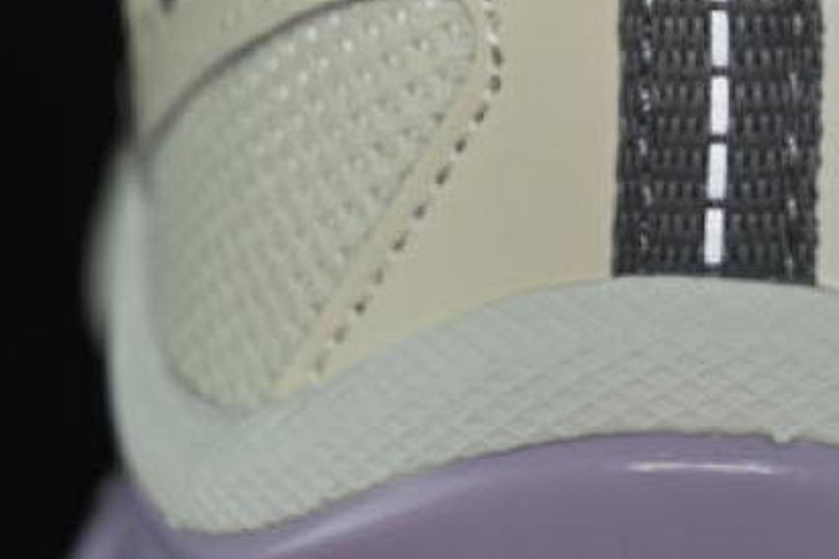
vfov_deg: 6.9
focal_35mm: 197
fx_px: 4591
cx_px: 704
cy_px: -96
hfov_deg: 10.4
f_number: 6.3
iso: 160
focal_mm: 50
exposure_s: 1/60
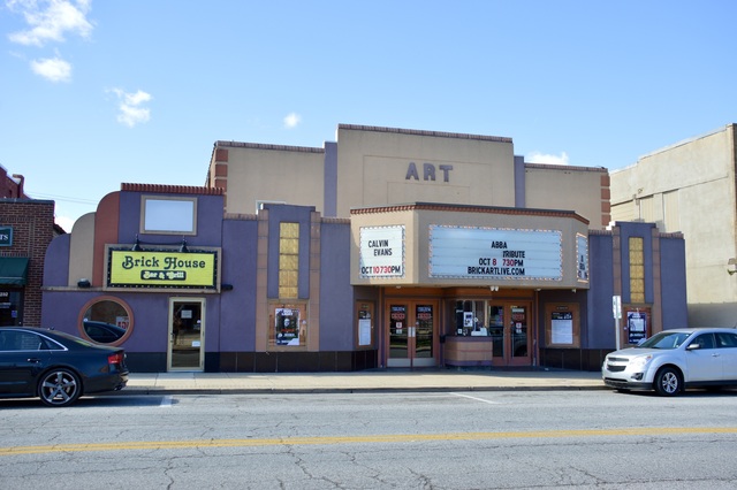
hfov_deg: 57.2
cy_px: 245
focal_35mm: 33
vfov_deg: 39.9
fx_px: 675
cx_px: 368
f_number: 6.3
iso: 100
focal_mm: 22
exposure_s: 1/160
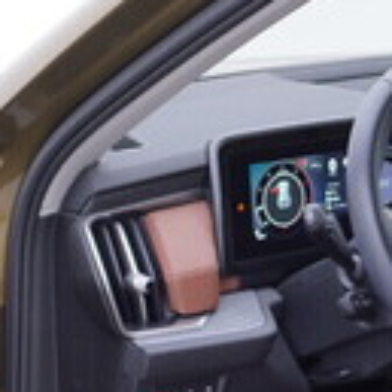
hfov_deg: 13.4
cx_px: 131
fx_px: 1666
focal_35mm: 130
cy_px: 308
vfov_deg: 13.4
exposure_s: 1/40
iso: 125
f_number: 3.2
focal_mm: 24
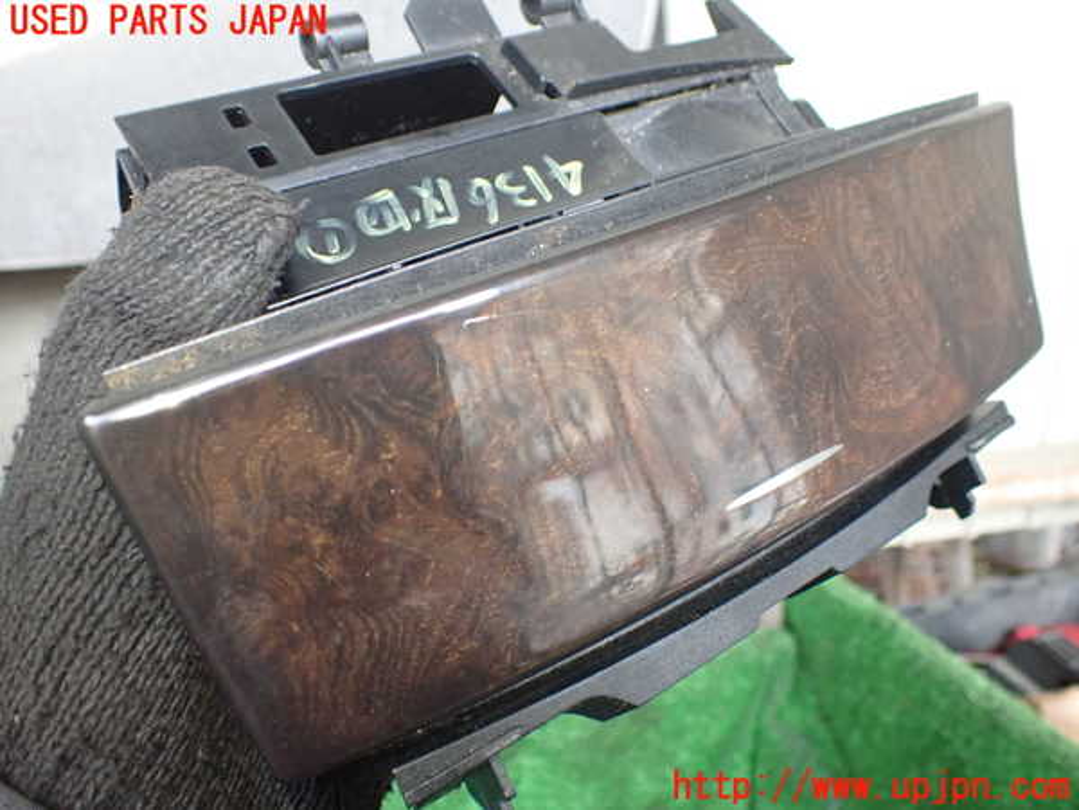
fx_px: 935
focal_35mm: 30
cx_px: 540
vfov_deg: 46.8
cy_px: 405
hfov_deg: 60.0
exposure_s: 1/60
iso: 800
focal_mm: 5.4
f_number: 2.3
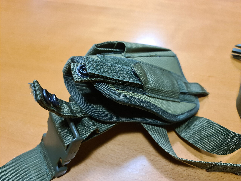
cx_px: 120
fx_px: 174
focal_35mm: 25
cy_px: 90
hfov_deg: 69.4
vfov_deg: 54.9
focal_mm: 7
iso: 640
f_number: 1.8
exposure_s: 1/100
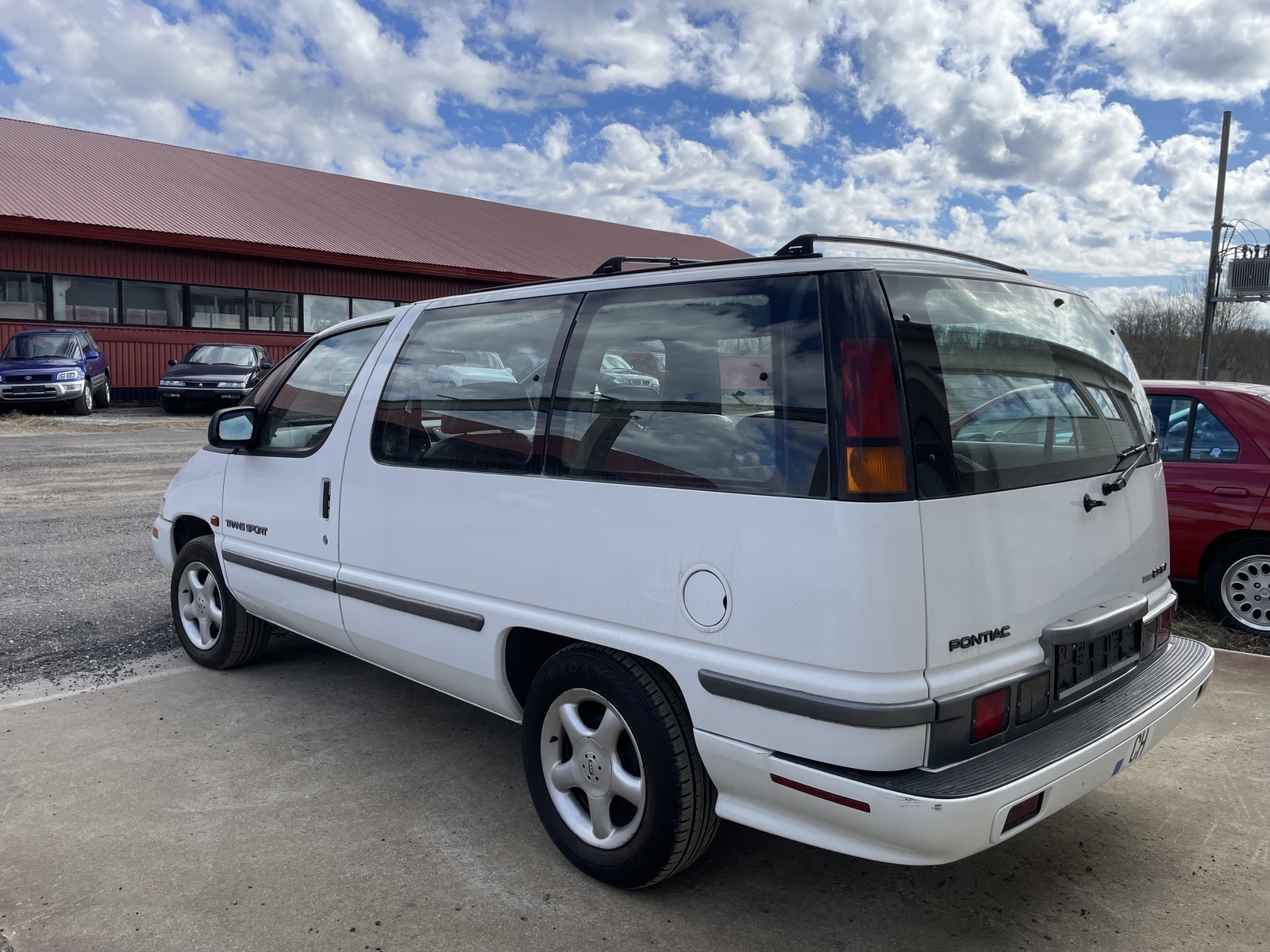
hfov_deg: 67.3
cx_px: 635
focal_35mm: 26
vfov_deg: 53.1
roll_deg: -2.1
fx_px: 954
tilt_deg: -6.2
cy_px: 476
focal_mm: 4.2
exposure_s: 1/3125
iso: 32
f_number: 1.6
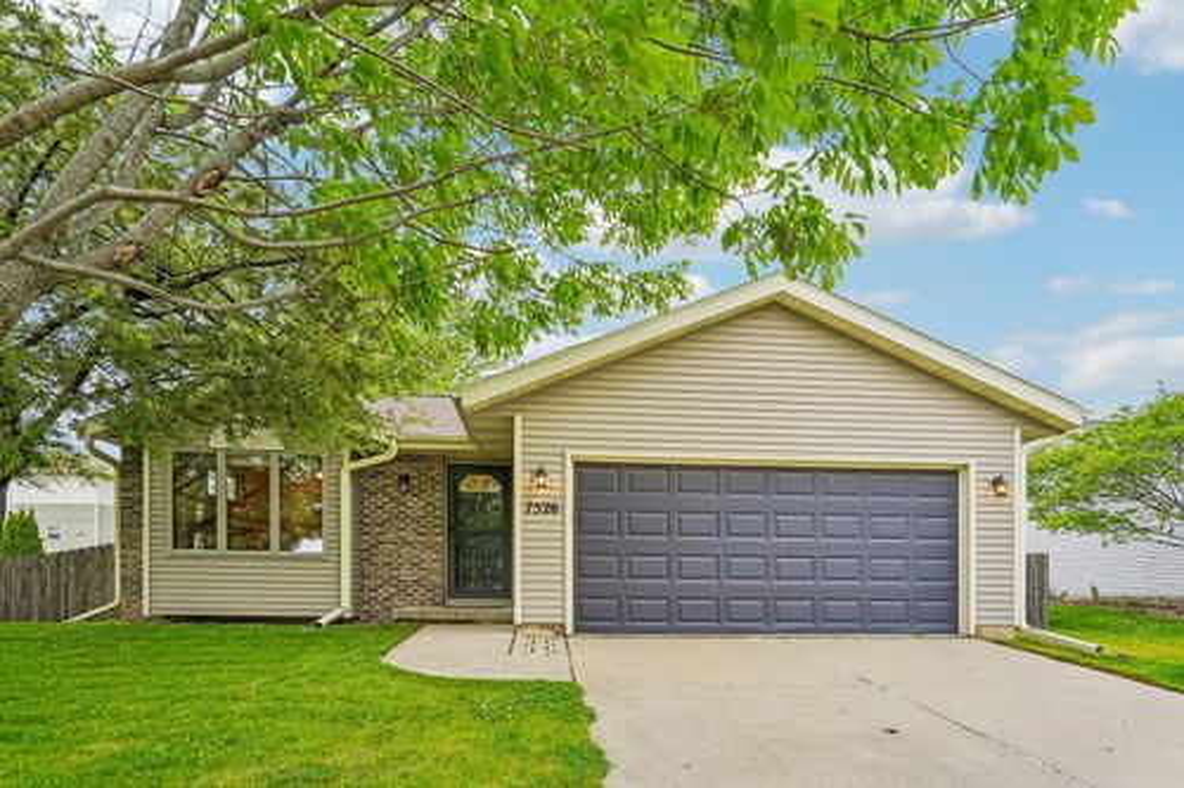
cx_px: 592
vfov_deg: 59.5
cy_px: 394
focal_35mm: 21
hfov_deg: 81.2
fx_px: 690
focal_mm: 21
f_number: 8
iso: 100
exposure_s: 1/20
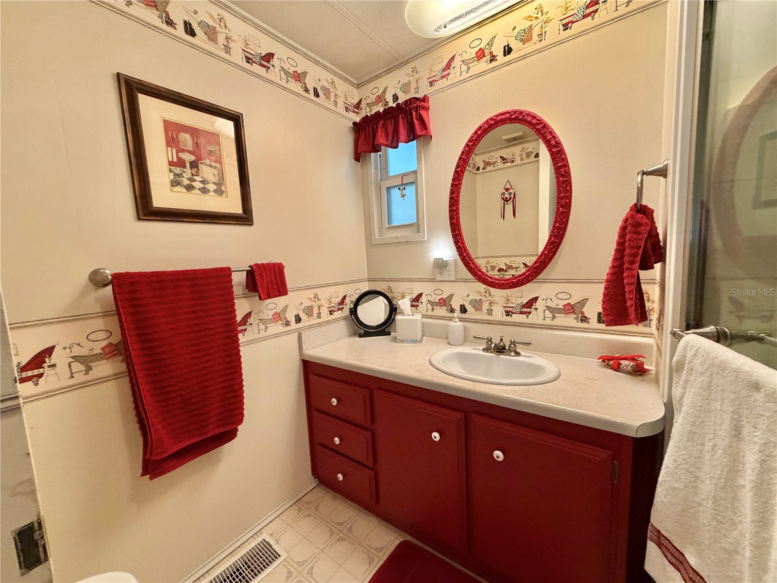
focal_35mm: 14
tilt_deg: -5.5
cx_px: 388
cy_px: 292
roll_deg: +4.0
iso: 320
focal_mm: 2.22
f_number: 2.2
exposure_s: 1/60
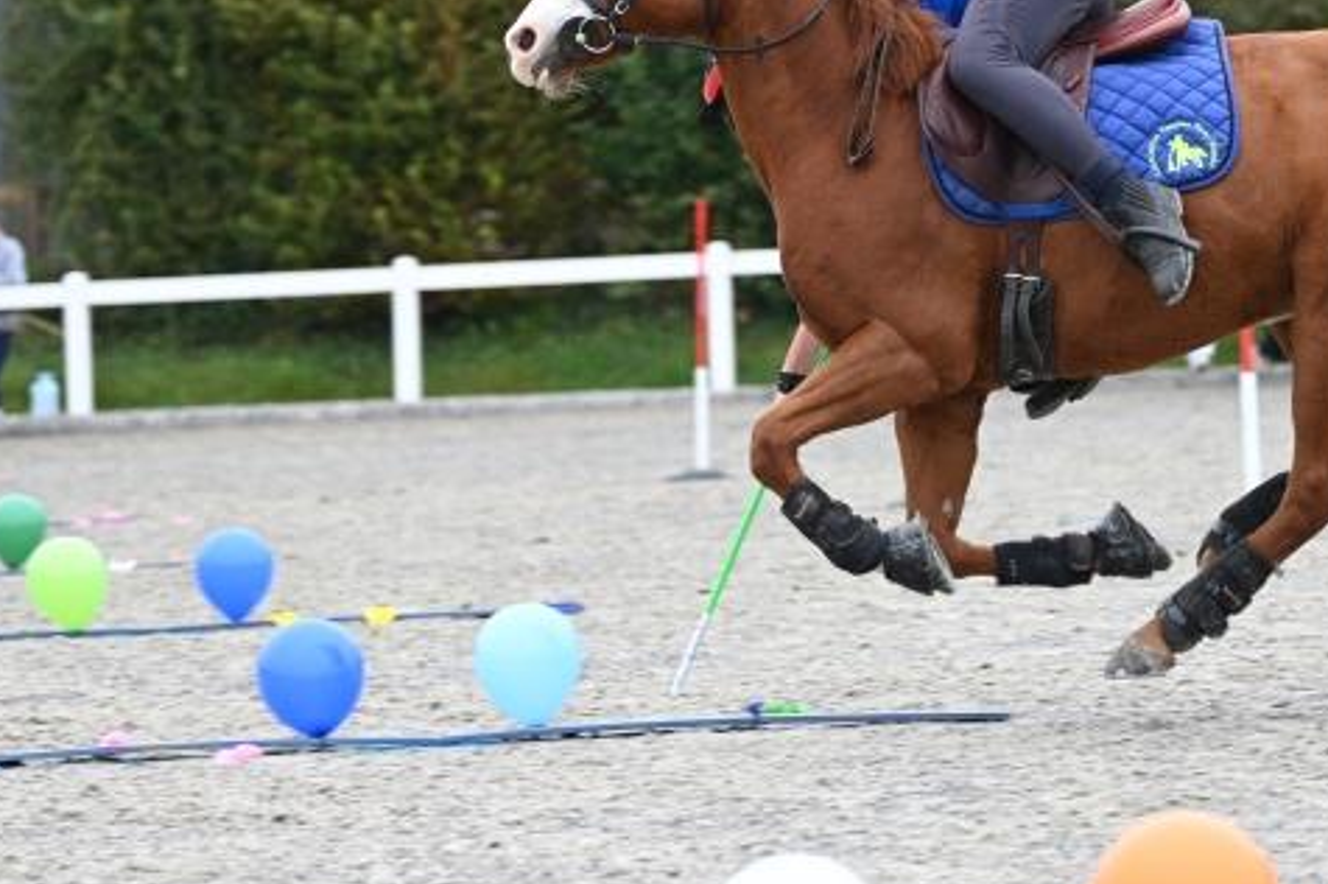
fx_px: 9621
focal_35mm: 261
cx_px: 786
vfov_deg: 5.3
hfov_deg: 7.9
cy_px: 364
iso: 2500
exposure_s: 1/800
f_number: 4.8
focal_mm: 155
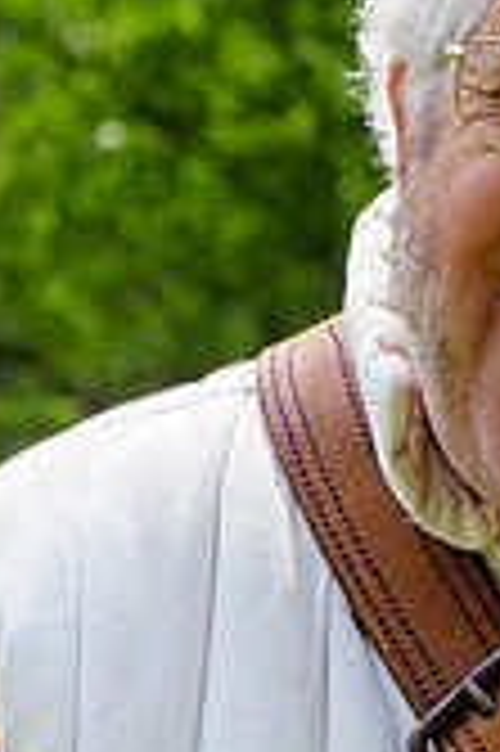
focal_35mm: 448
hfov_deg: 3.0
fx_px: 9352
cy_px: 493
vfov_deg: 4.6
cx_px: 1072
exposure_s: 1/500
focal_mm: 60
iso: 400
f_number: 5.6
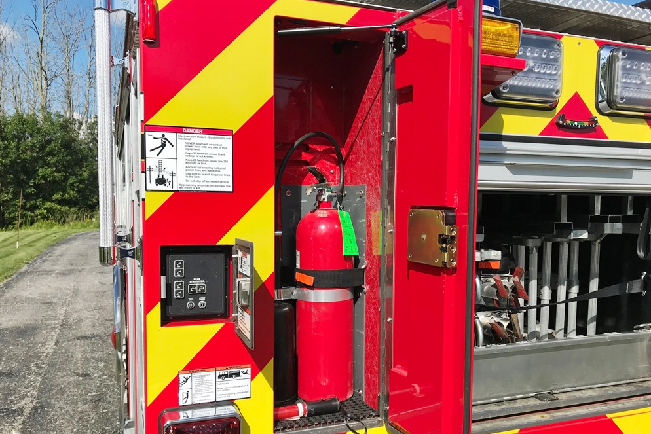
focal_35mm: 30
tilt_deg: -2.7
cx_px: 324
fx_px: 543
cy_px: 245
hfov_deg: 61.9
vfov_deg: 43.5
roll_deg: -1.4
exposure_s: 1/2660
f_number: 1.8
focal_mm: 3.99
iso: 20
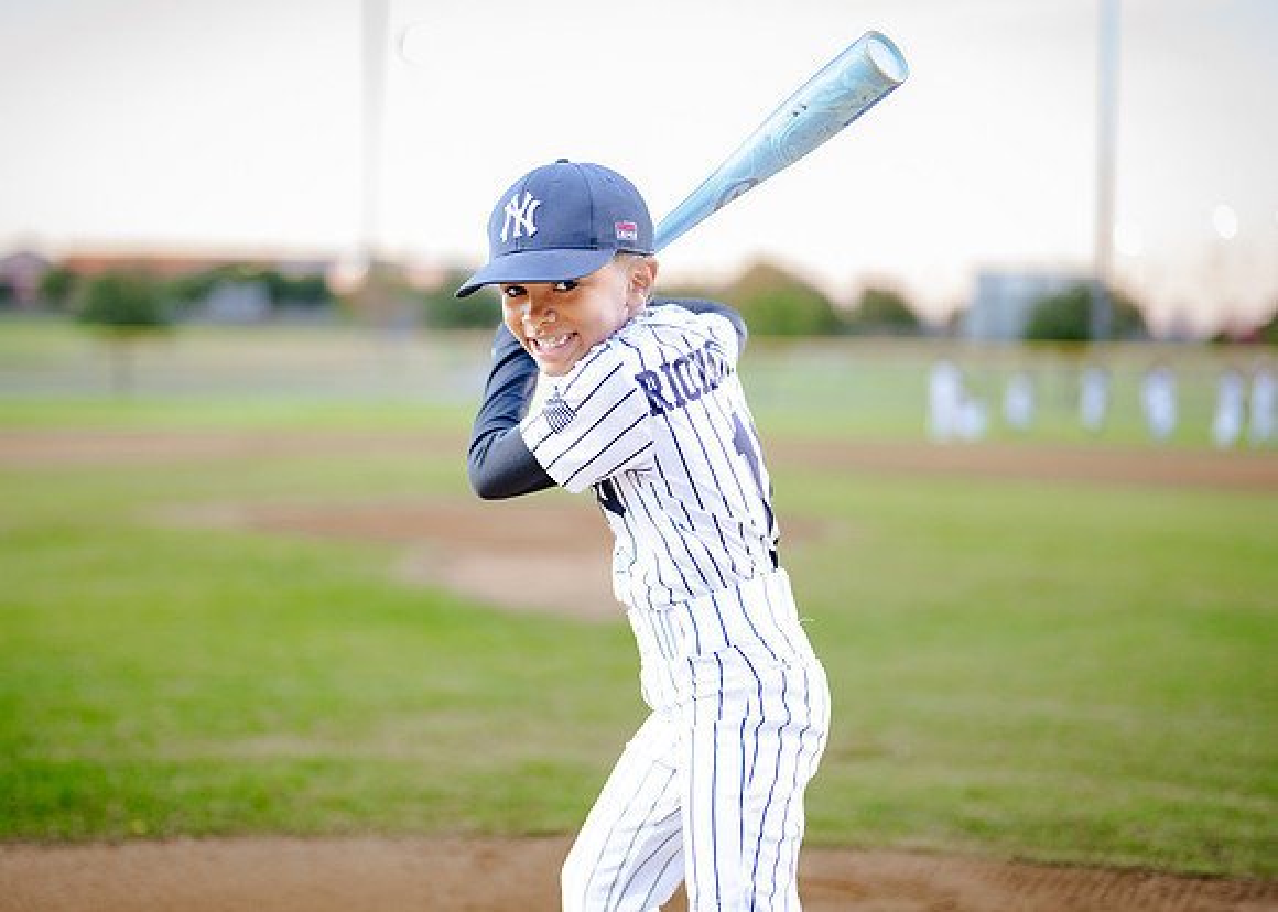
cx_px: 571
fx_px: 2225
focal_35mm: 61
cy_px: 442
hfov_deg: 32.0
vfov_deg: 23.2
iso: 400
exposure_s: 1/500
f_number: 1.2
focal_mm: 50
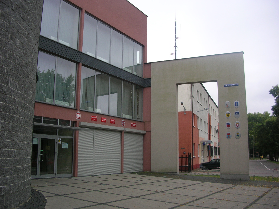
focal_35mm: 35
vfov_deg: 40.6
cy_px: 104
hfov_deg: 52.7
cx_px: 140
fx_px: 282
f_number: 2.8
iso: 50
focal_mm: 5.8
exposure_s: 1/164
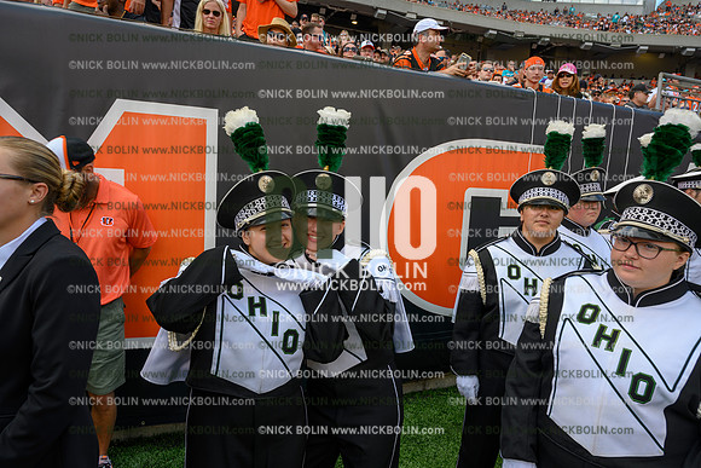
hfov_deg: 73.7
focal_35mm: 24
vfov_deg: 53.2
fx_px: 467
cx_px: 350
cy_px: 234
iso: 80
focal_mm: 24
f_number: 7.1
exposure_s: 1/60
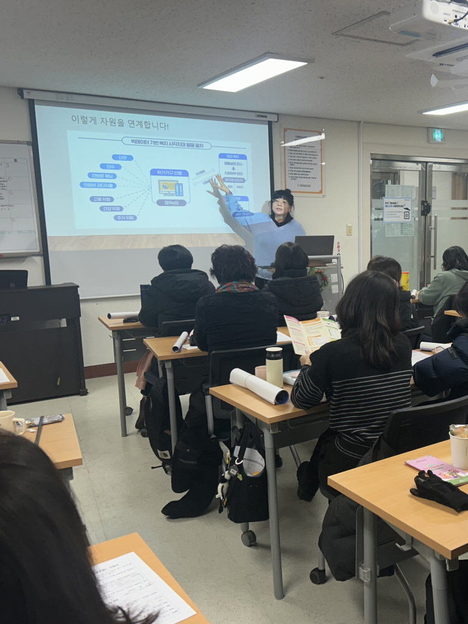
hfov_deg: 38.8
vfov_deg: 52.6
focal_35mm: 35
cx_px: 388
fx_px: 631
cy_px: 313
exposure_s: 1/120
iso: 50
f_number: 1.5
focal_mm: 5.7
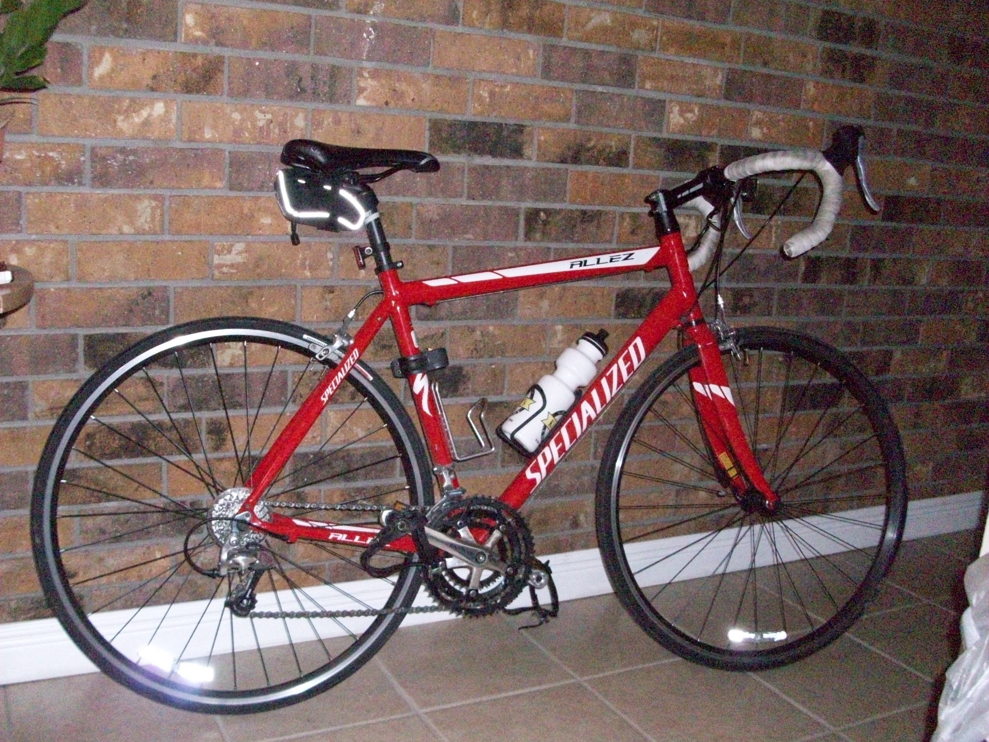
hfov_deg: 54.0
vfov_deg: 41.8
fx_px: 971
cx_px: 494
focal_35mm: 34
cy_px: 371
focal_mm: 5.7
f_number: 2.8
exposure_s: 1/128
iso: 800
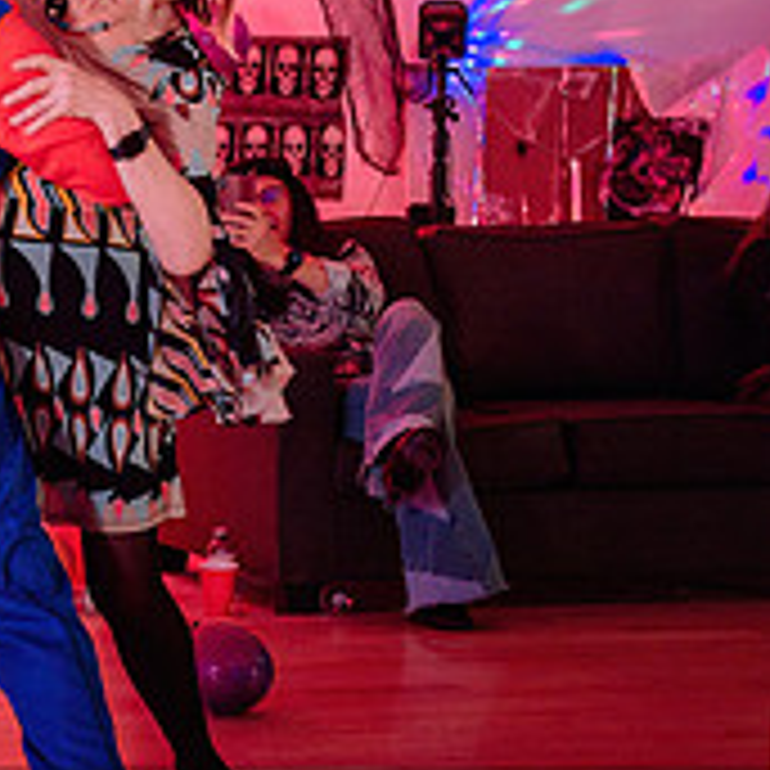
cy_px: 299
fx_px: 3775
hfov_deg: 11.0
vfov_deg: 11.6
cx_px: -527
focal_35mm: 150
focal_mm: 52
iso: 800
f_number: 3.5
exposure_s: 1/100
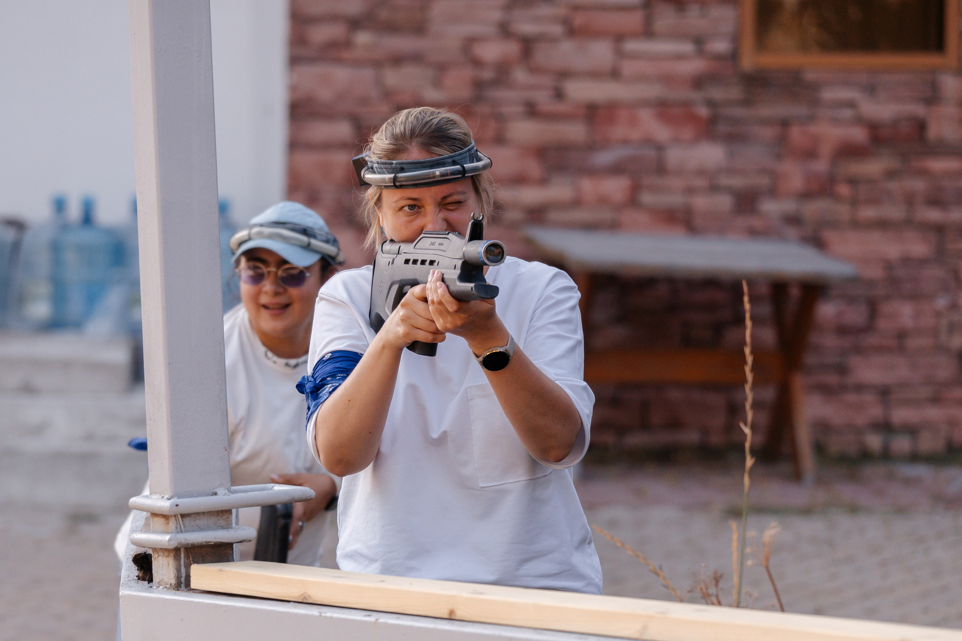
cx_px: 443
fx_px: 6817
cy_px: 307
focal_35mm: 255
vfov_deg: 5.4
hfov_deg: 8.1
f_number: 5.6
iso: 500
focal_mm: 200
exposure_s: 1/500
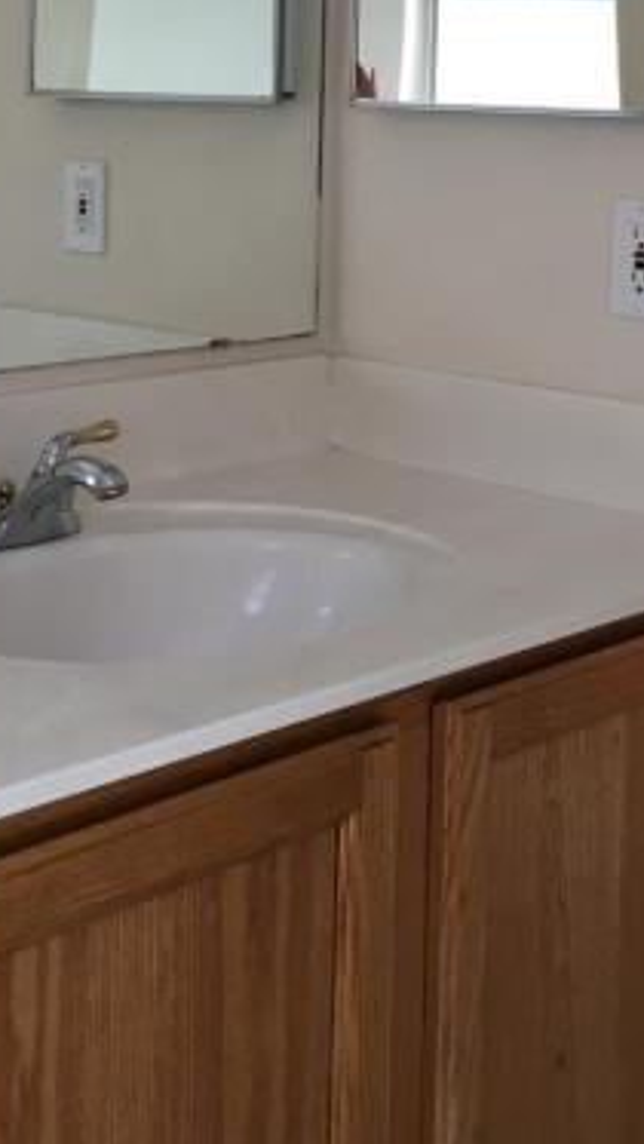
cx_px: 153
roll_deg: -0.8
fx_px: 1972
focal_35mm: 65
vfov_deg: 31.0
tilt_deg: -1.6
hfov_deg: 18.4
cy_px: 141
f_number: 2.2
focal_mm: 4.15
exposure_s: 1/30
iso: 25
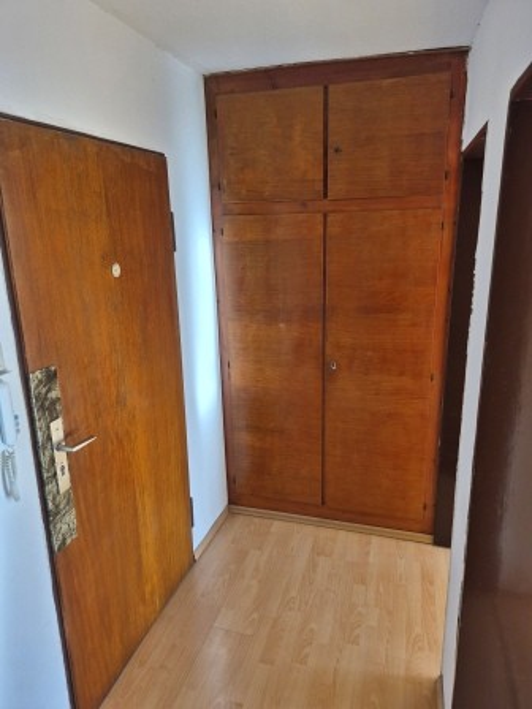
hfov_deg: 58.9
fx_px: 471
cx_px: 266
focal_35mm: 23
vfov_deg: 73.9
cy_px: 354
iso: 100
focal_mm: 5.4
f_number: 1.8
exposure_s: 1/180
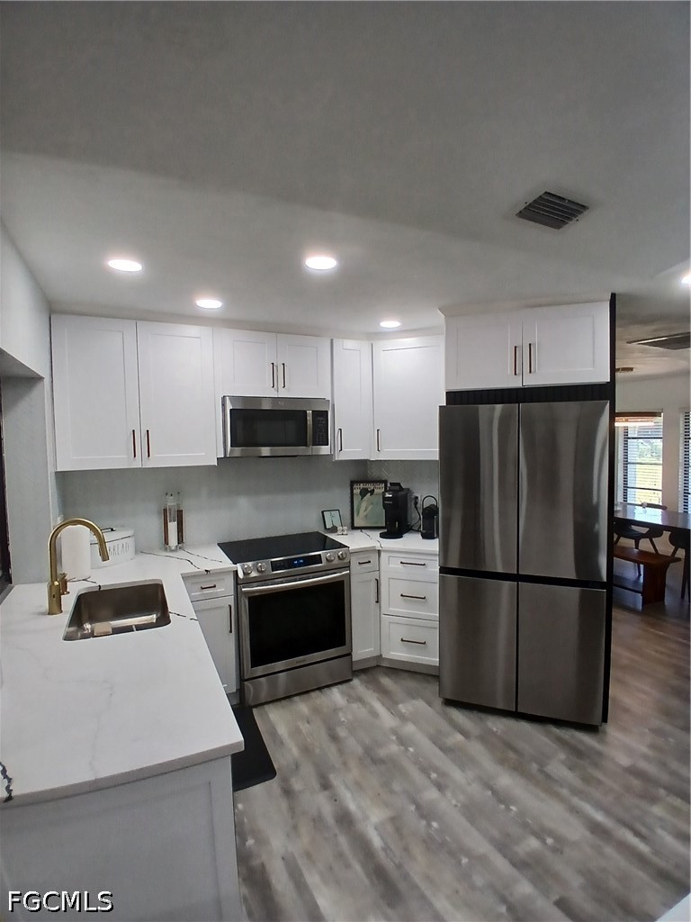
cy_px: 461
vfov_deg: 91.0
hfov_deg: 74.7
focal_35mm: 17
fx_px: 452
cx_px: 346
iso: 100
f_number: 2.2
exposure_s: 1/60
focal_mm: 1.4
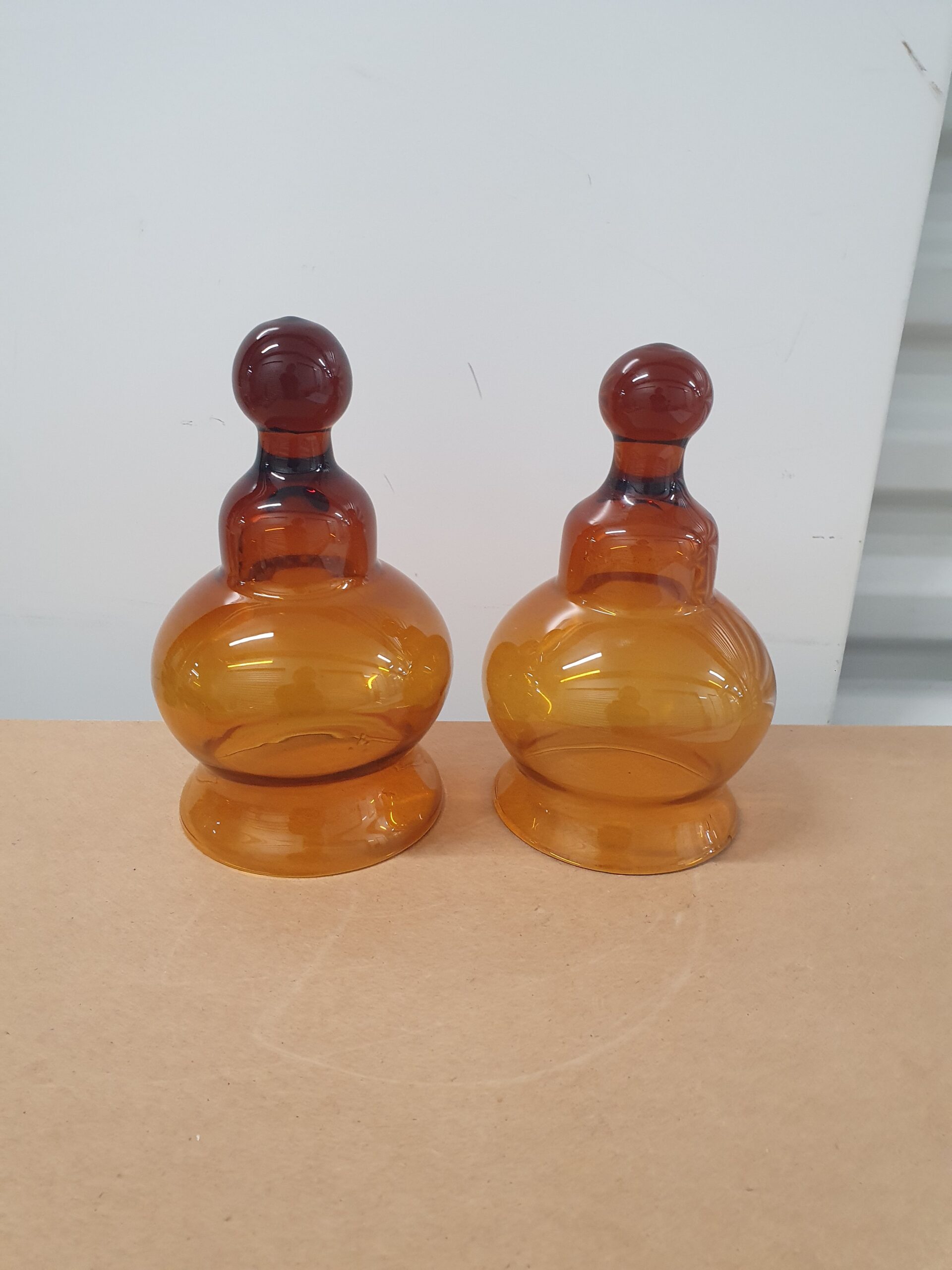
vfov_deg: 67.3
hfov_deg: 53.1
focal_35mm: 26
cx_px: 476
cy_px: 635
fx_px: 953
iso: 320
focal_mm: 4.32
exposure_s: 1/50
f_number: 2.4
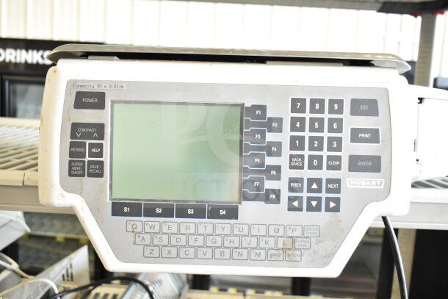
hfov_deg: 57.2
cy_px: 150
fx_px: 411
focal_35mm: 33
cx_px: 224
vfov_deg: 40.0
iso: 1600
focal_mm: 22
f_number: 4.5
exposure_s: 1/80
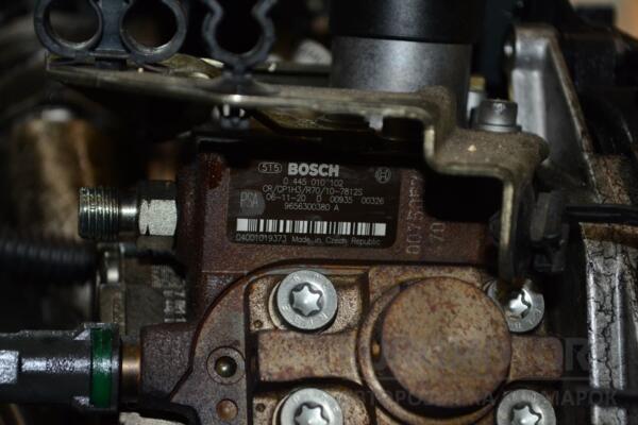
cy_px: 212
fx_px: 1462
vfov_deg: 16.6
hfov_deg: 24.6
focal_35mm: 82
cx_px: 319
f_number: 7.1
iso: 1000
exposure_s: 1/60
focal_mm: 55
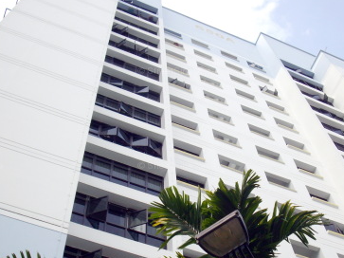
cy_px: 167
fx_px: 556
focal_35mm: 56
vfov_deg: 26.0
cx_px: 208
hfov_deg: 34.2
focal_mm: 6.2
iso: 80
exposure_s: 1/160
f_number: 5.6
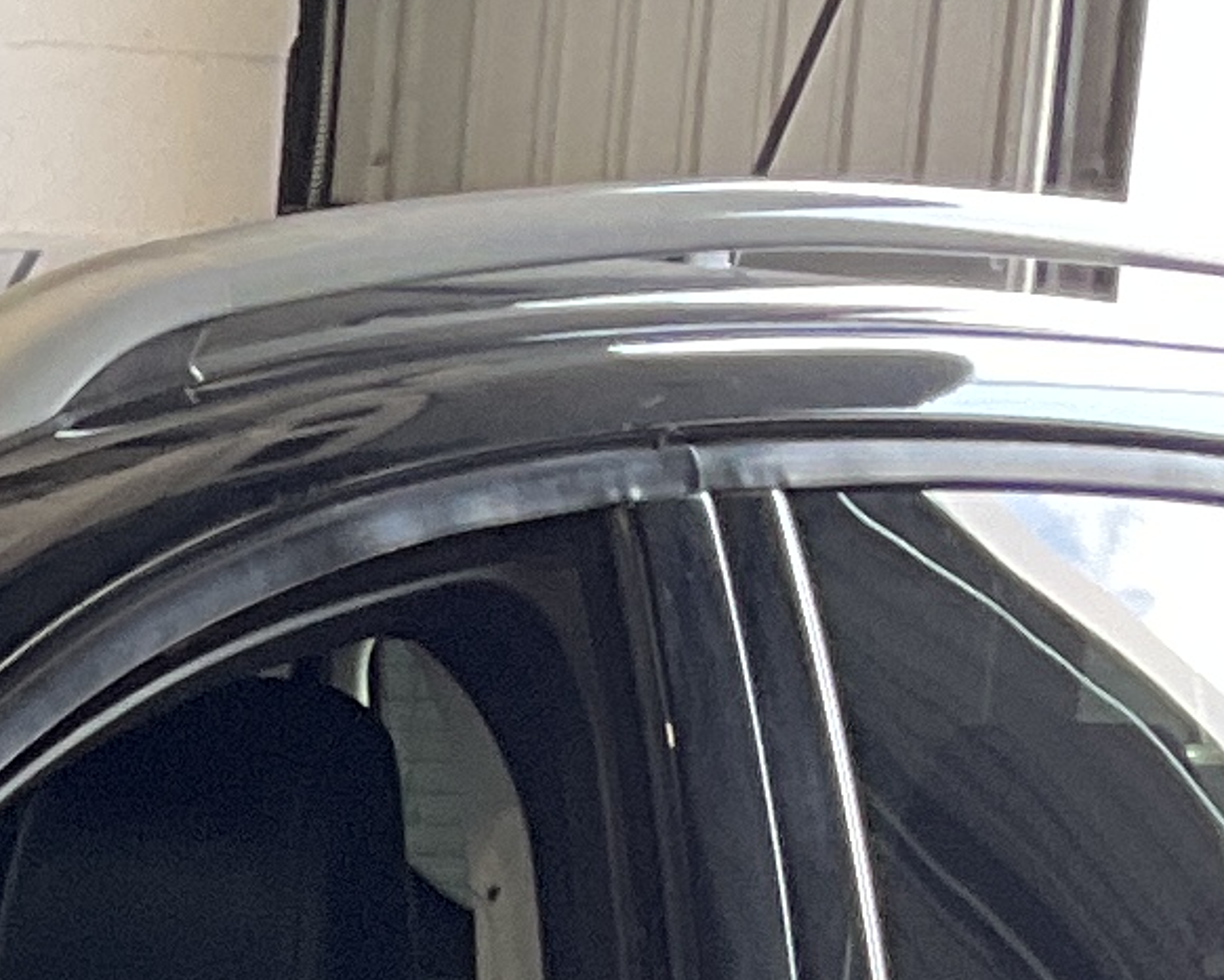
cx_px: -1733
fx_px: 7103
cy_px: 2944
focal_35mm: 196
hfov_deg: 8.9
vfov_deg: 7.1
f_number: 1.8
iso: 64
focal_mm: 3
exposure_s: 1/120
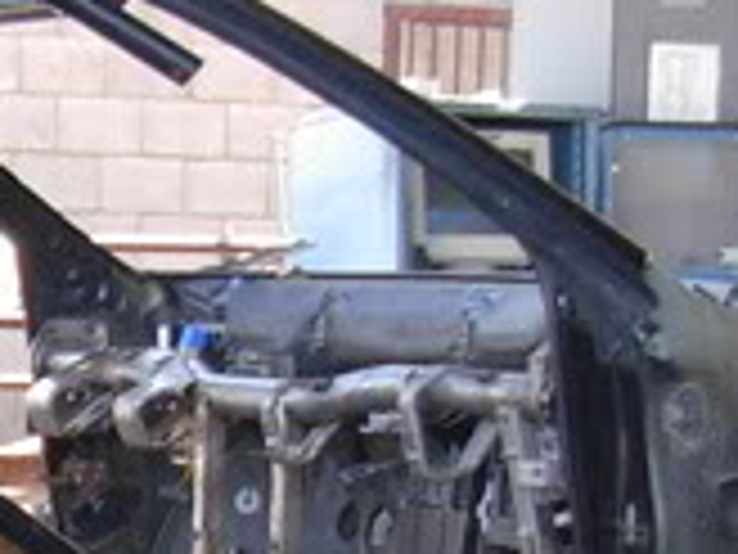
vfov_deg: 8.0
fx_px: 3944
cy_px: 662
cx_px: -324
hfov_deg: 10.4
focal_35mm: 185
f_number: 2.9
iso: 79
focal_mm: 6.3
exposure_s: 1/64
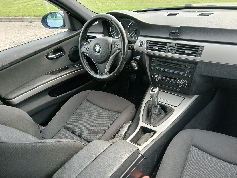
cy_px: 89
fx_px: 185
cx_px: 120
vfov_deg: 51.4
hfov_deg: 65.3
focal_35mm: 27
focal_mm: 3.98
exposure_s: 1/50
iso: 50
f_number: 1.8
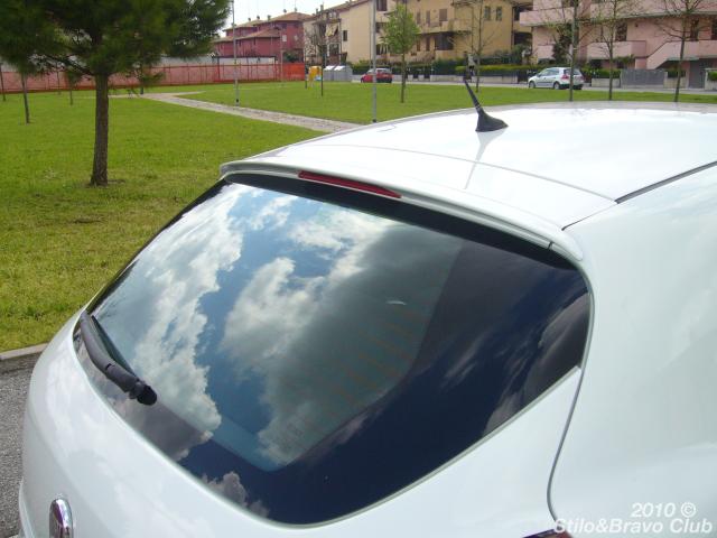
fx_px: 725
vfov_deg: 40.7
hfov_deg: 52.6
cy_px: 269
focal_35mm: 35
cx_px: 358
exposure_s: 1/320
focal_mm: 5.8
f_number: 5.6
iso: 100
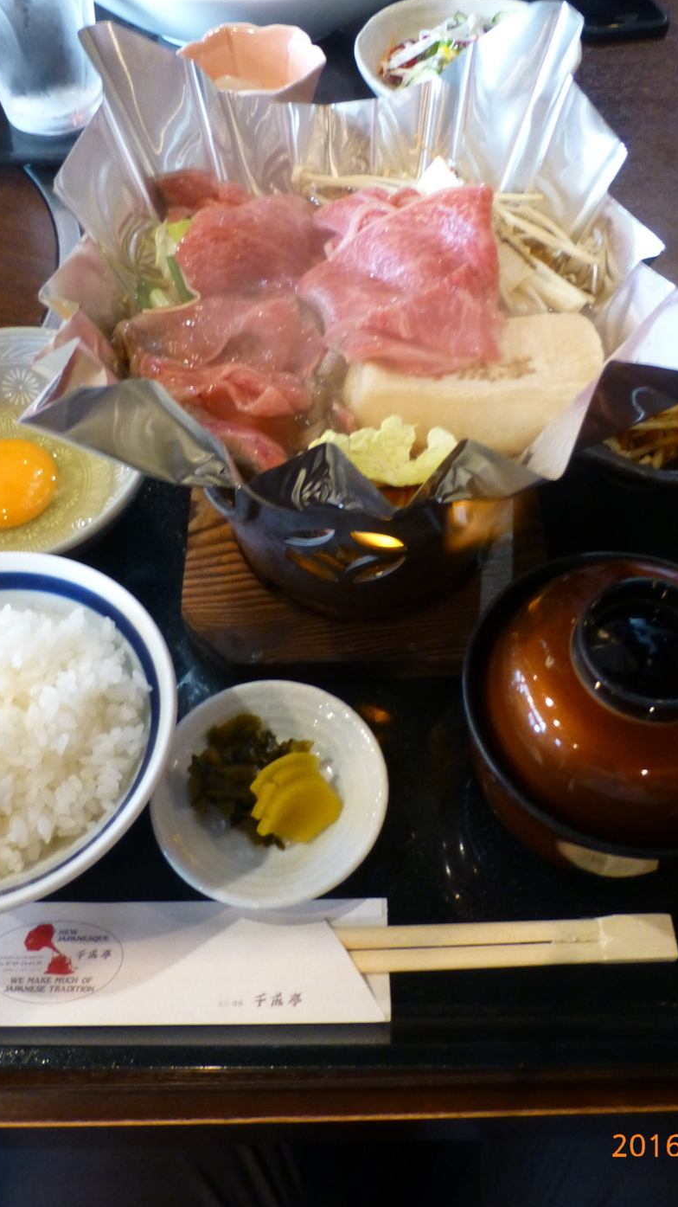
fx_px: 959
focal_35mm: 30
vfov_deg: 64.1
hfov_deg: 38.9
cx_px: 342
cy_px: 536
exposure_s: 1/10
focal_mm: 4.3
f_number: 3.3
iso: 400
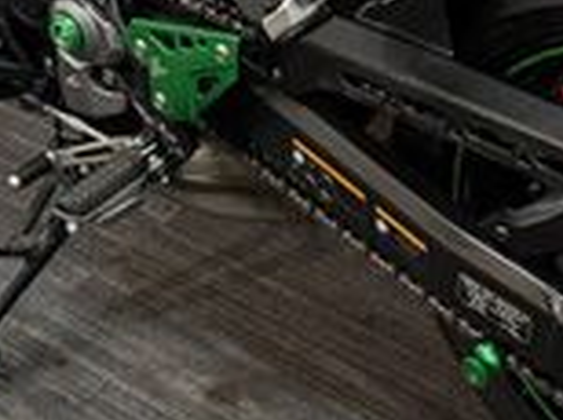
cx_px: 366
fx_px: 1624
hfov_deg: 19.6
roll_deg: +2.6
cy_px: -186
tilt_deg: -20.8
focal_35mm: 100
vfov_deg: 13.9
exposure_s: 1/50
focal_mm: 6.76
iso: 500
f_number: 1.78
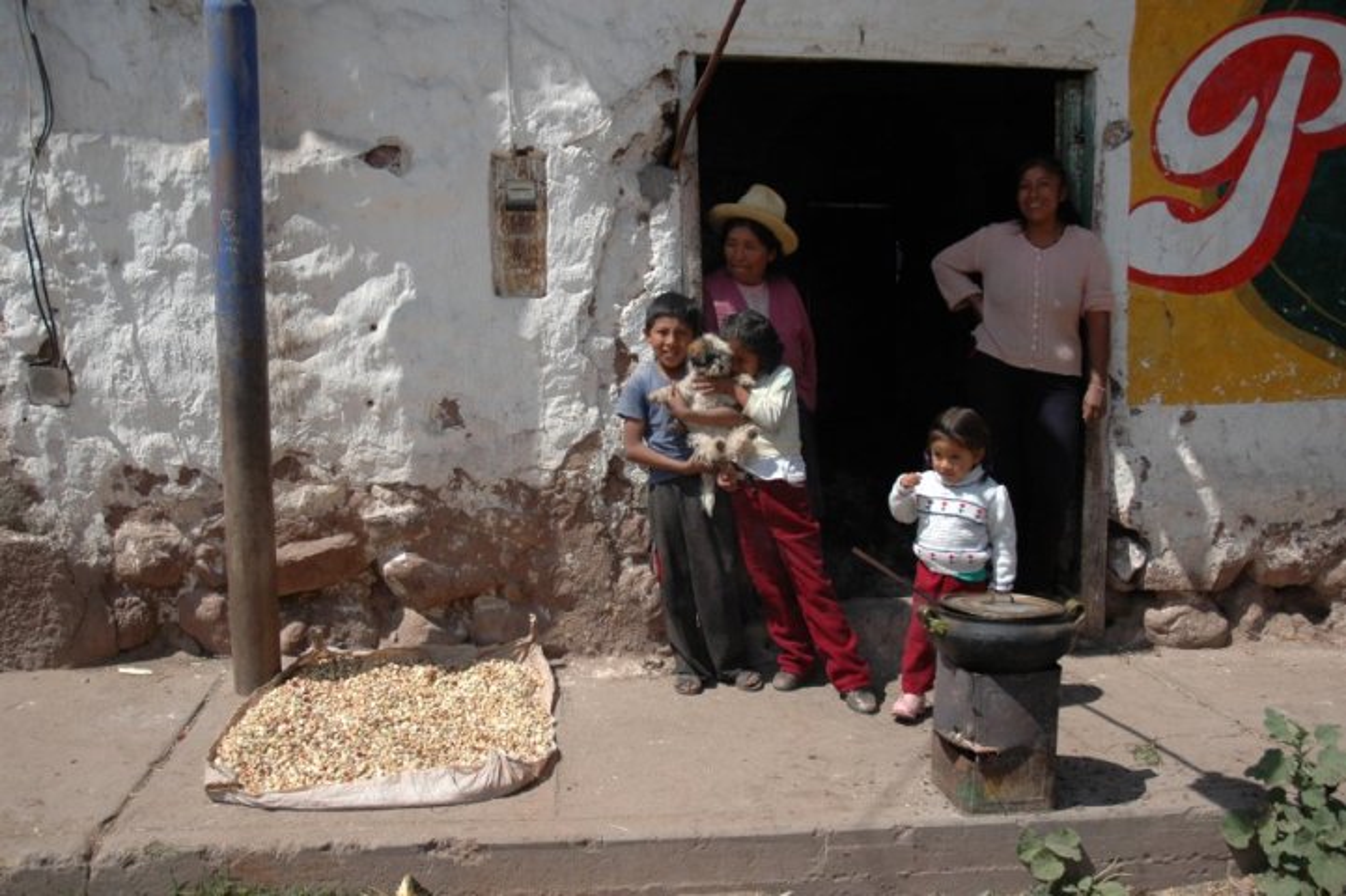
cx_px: 673
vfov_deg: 36.8
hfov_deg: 53.2
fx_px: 1345
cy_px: 448
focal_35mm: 36
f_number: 3.8
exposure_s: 1/2000
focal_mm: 24
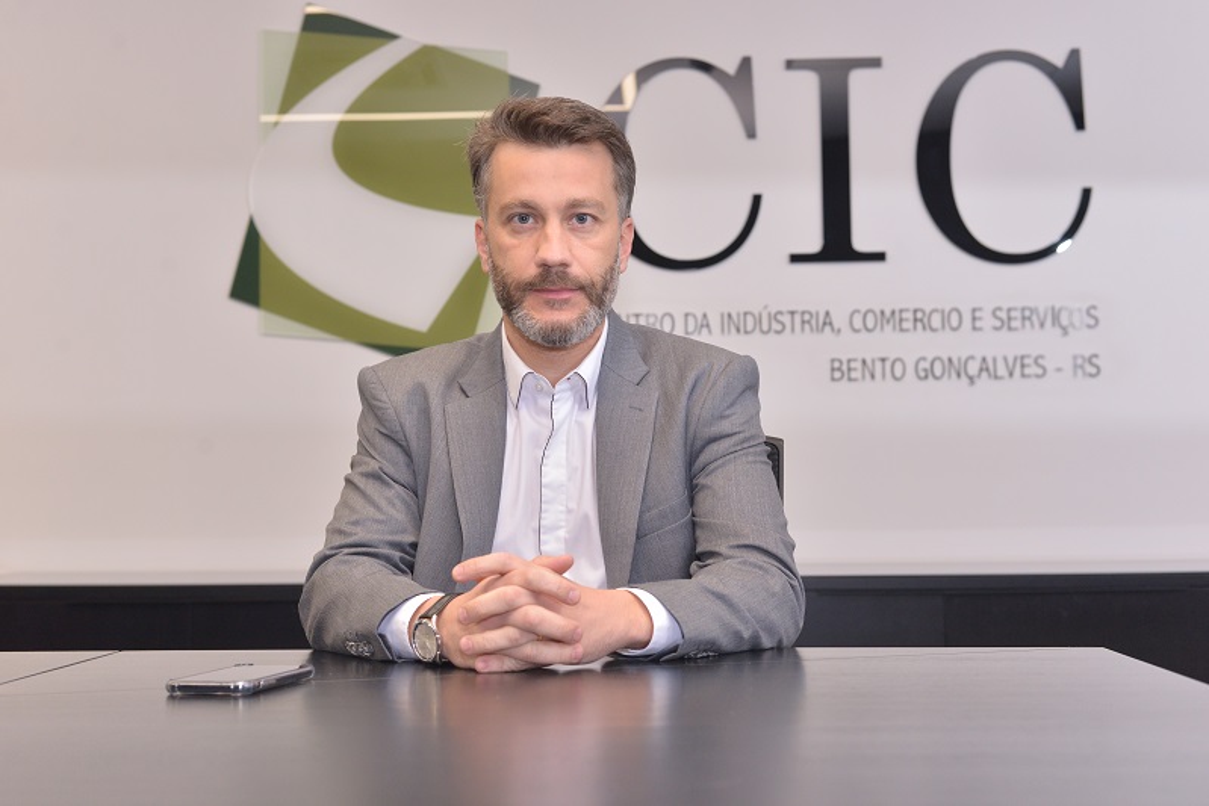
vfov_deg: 27.0
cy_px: 403
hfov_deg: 39.6
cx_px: 604
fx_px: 1679
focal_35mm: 50
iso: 1600
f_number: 5.6
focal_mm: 50
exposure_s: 1/320
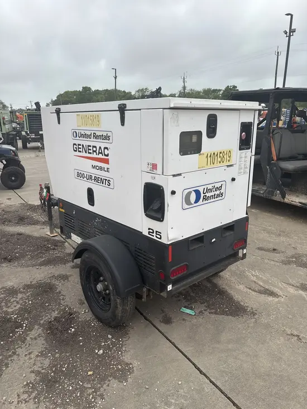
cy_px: 204
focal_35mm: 26
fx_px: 307
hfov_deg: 53.1
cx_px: 154
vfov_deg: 67.3
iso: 50
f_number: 1.6
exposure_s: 1/3937
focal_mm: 5.96
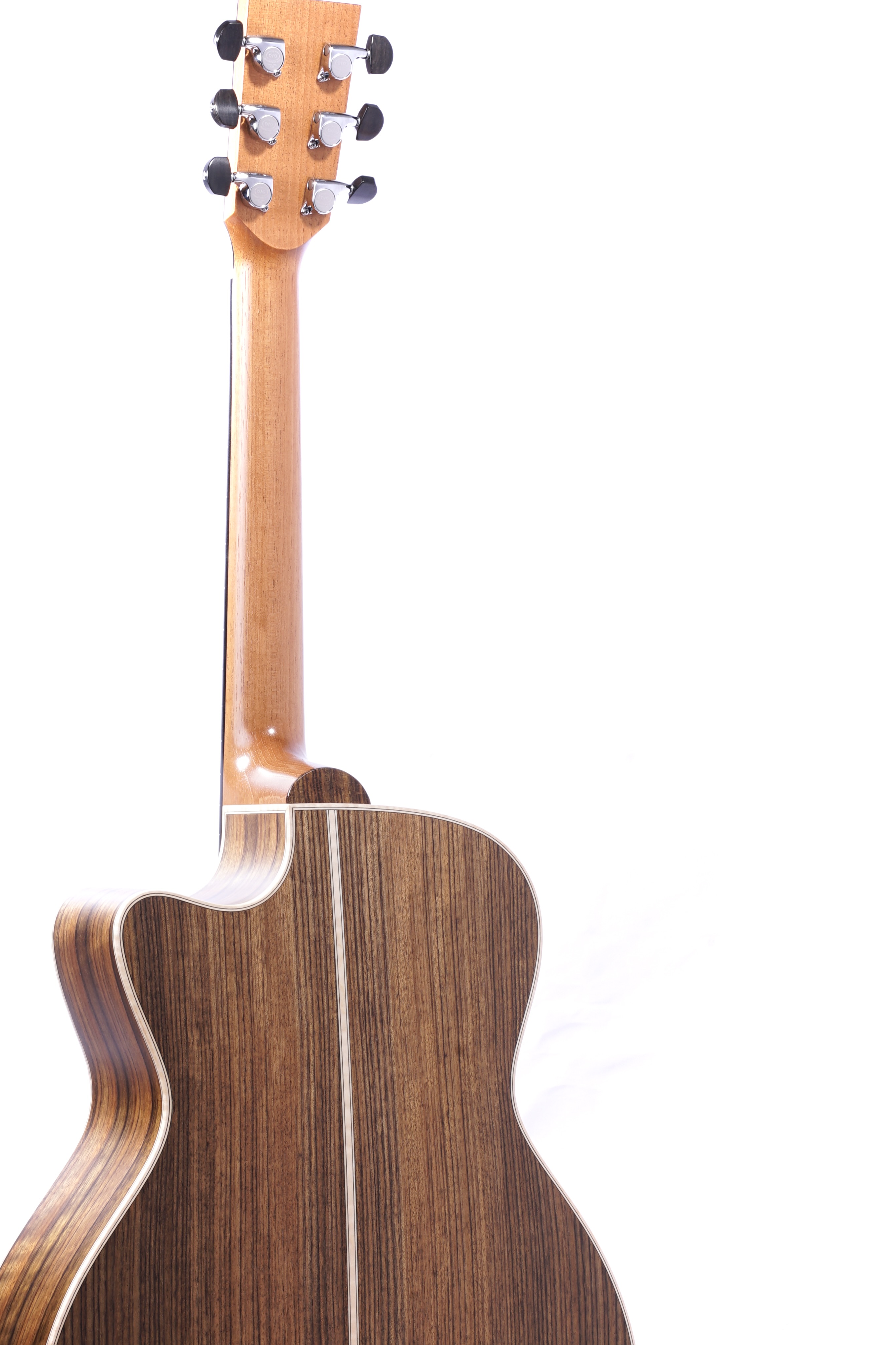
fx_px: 3323
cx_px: 287
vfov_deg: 22.8
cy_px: 860
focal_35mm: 89
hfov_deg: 15.3
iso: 100
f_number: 20
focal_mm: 65
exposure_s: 1/50
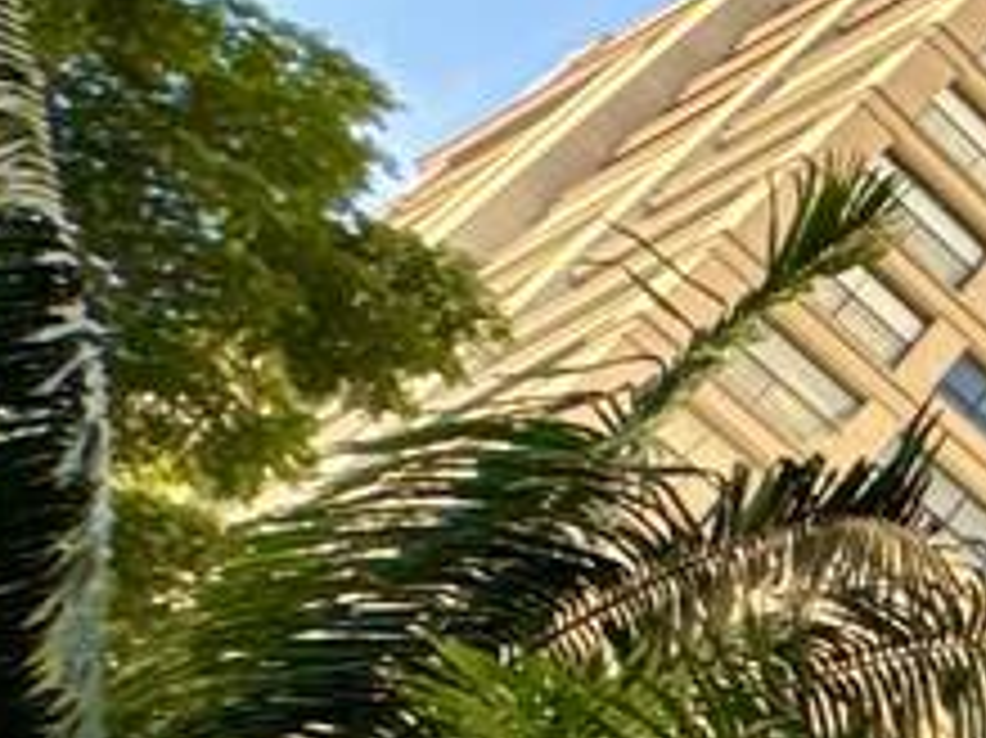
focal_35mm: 92
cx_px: 2746
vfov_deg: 15.8
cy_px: 684
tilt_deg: +51.5
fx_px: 2619
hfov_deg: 12.5
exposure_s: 1/375
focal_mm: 2.22
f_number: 2.2
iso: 40
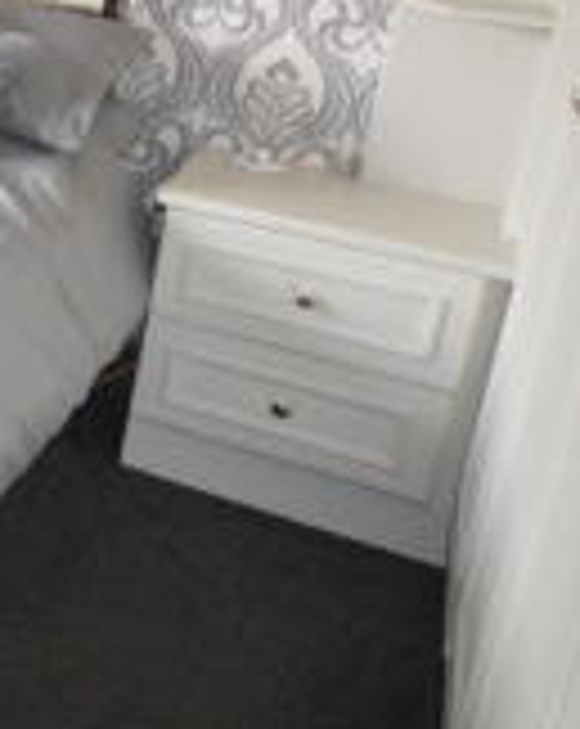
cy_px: 72
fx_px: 1227
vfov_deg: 31.5
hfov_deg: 17.1
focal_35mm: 57
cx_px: -656
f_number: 3.5
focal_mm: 10
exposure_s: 1/60
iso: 1100
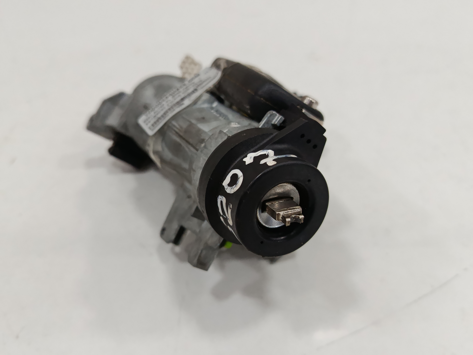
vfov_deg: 48.2
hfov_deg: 61.7
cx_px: 236
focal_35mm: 29
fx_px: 396
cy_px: 178
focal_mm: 5.24
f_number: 1.7
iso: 1043
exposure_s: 1/100
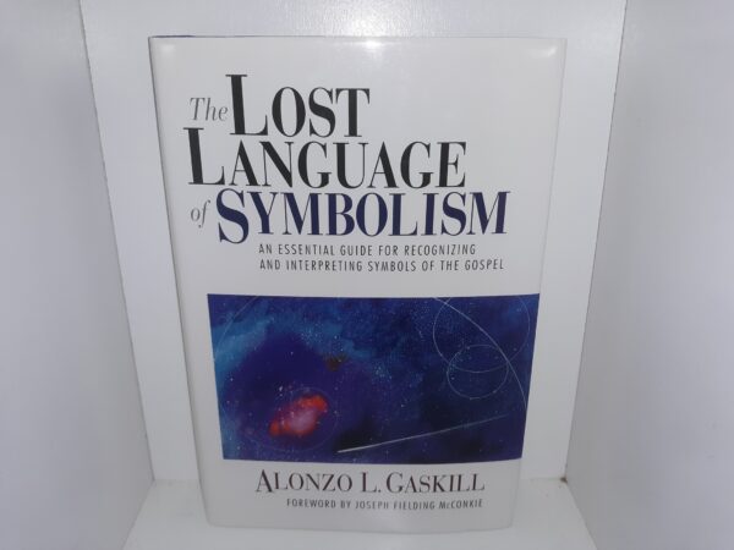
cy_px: 275
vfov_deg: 49.7
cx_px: 367
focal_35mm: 28
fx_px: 594
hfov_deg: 63.4
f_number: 1.7
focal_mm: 3.7
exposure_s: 1/226
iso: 40
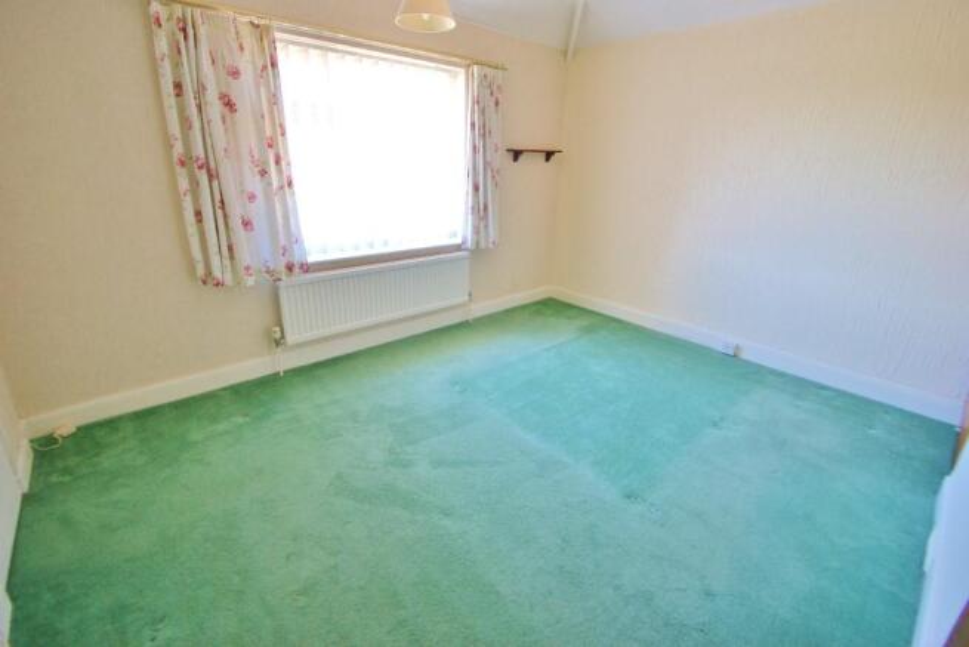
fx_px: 404
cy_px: 324
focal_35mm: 15
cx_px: 484
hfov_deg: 100.4
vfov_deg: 77.4
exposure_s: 1/30
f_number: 3.5
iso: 250
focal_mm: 10
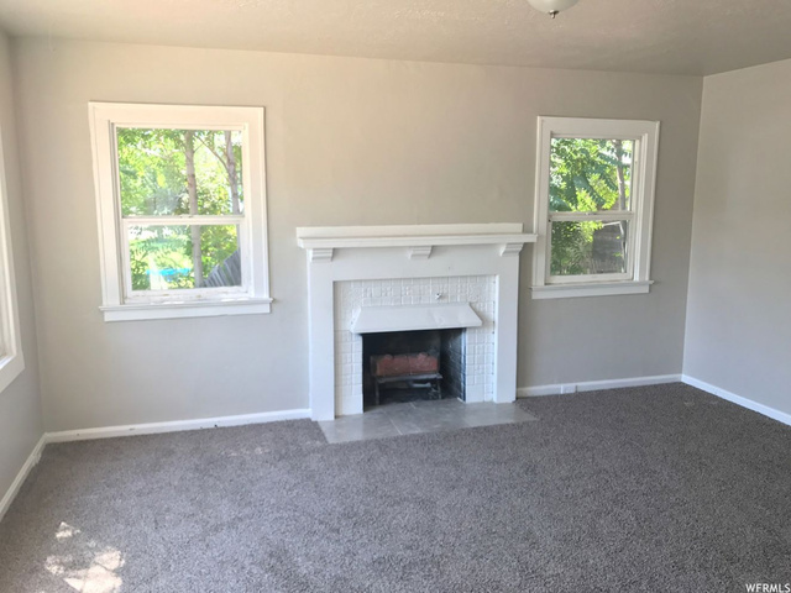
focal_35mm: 28
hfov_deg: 63.4
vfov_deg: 49.7
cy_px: 296
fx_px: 640
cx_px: 396
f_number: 1.8
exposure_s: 1/47
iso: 25
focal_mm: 3.99
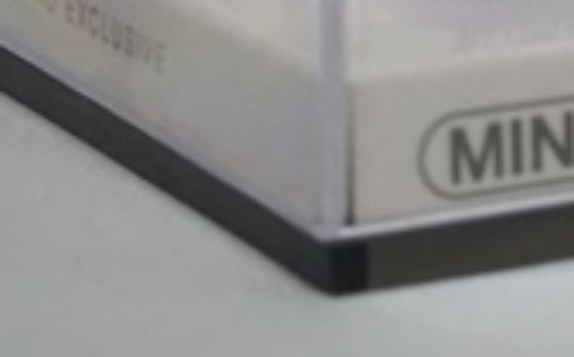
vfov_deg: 4.7
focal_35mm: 273
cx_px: 1053
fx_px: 4263
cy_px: -298
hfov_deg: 7.5
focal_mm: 47
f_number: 13
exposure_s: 1/40
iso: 3200
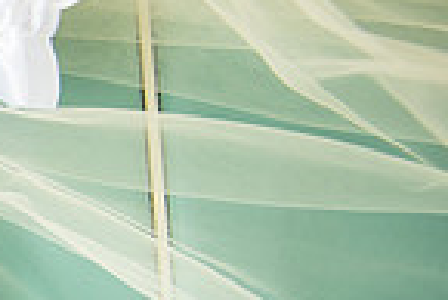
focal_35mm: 112
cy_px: 268
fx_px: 1395
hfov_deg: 15.0
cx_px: -436
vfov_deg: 12.2
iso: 400
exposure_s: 1/400
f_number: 2.8
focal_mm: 28
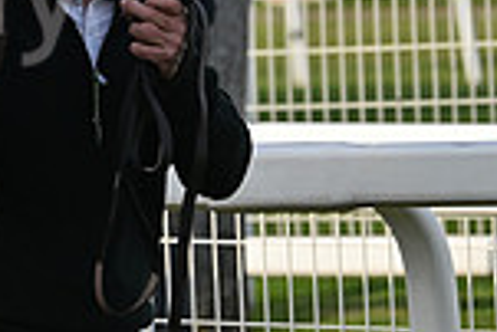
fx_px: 7959
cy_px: -173
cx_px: -332
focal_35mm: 576
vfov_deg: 2.4
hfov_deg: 3.6
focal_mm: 150
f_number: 5.6
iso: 1000
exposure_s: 1/3200
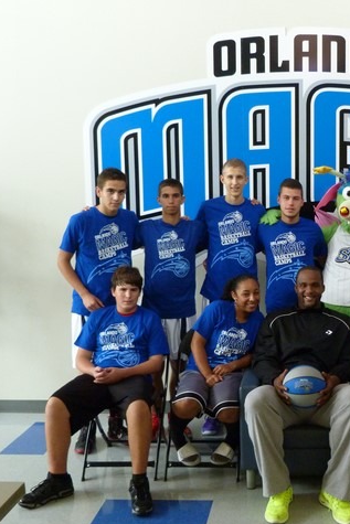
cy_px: 264
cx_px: 311
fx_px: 612
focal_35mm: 42
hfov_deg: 30.6
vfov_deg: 46.4
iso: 400
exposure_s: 1/50
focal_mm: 5.4
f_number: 3
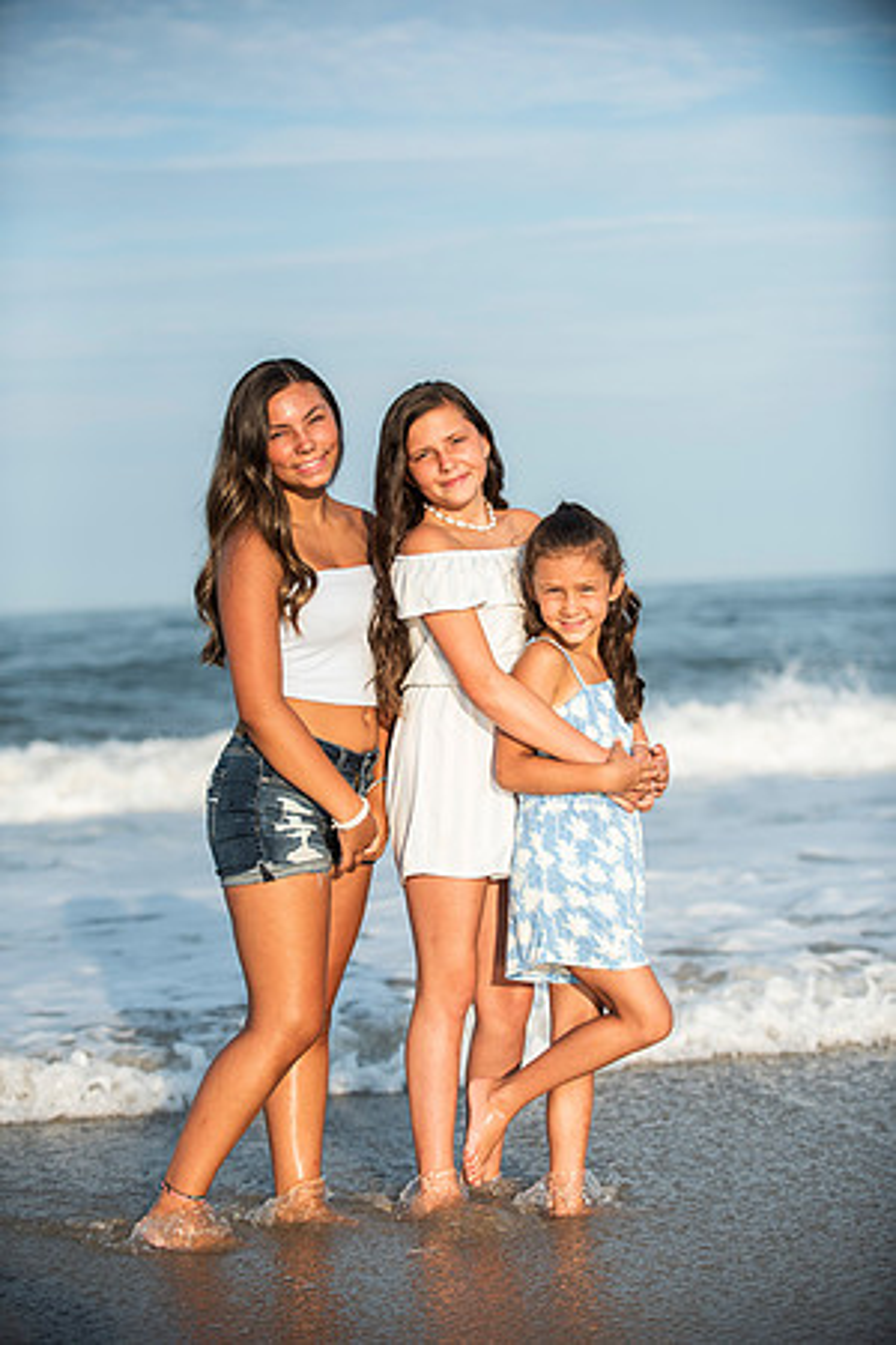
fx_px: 3061
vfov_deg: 24.8
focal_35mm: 82
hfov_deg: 16.7
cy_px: 672
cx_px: 448
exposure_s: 1/4000
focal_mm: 82
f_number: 3.2
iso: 250
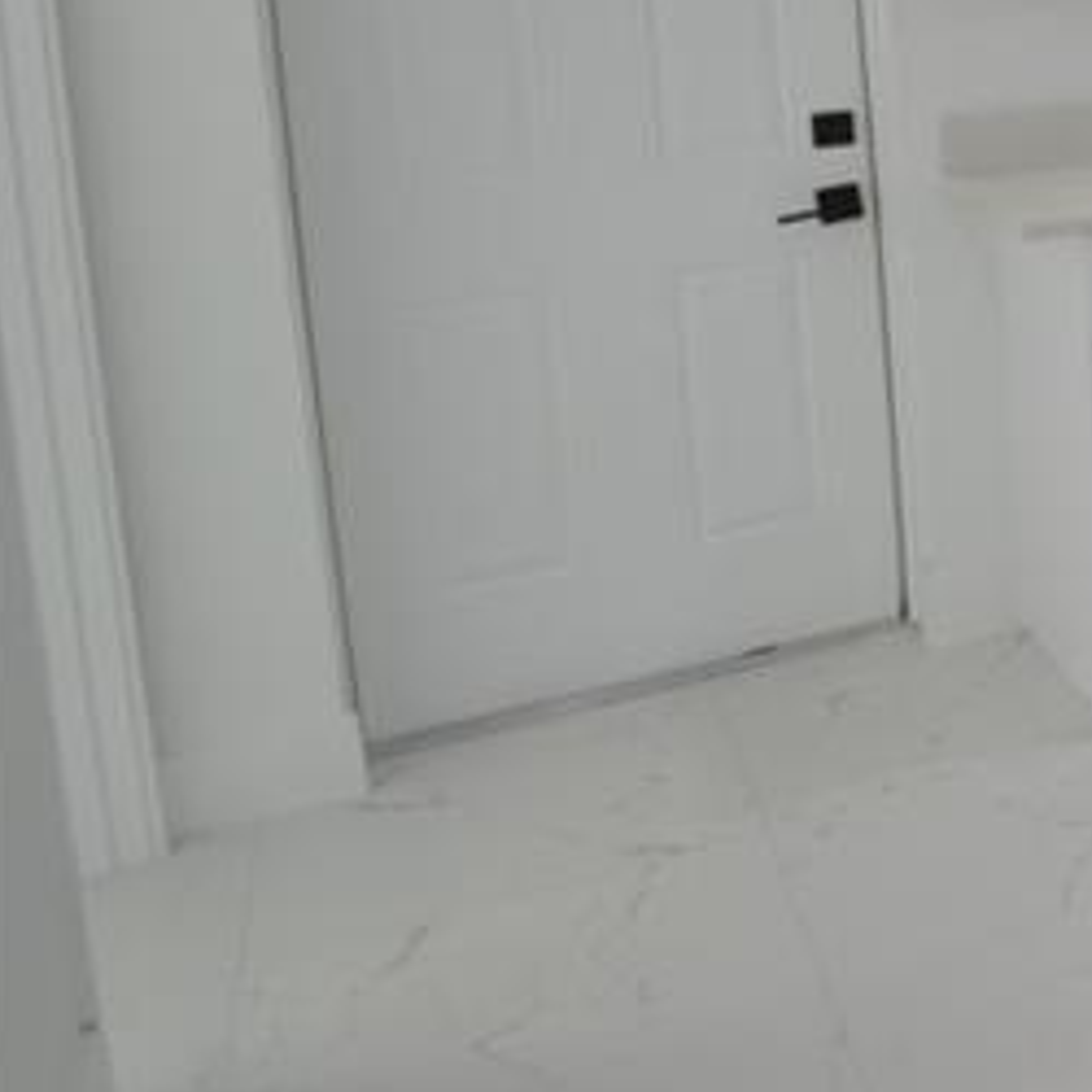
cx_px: 2210
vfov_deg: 30.4
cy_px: -7
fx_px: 1856
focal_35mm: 52
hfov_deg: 18.9
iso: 400
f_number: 5
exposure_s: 1/100
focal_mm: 10
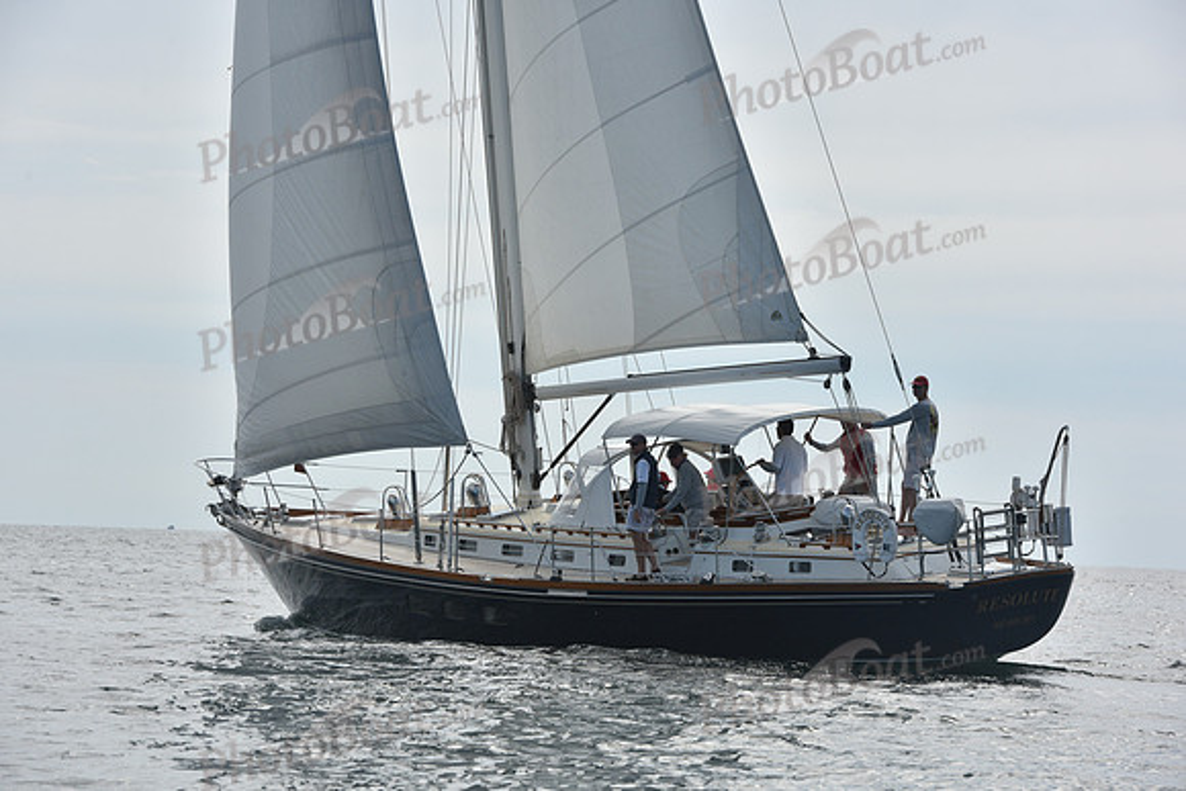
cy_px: 396
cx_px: 593
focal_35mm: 140
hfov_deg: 14.7
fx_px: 4613
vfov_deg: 9.8
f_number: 10
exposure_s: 1/1250
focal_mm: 140
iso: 320
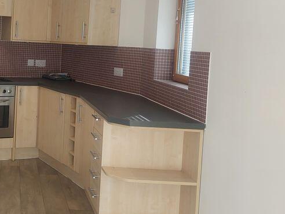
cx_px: 9
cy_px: 70
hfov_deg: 34.0
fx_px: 428
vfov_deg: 27.8
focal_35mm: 52
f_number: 1.8
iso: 80
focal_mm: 5.23
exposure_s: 1/100
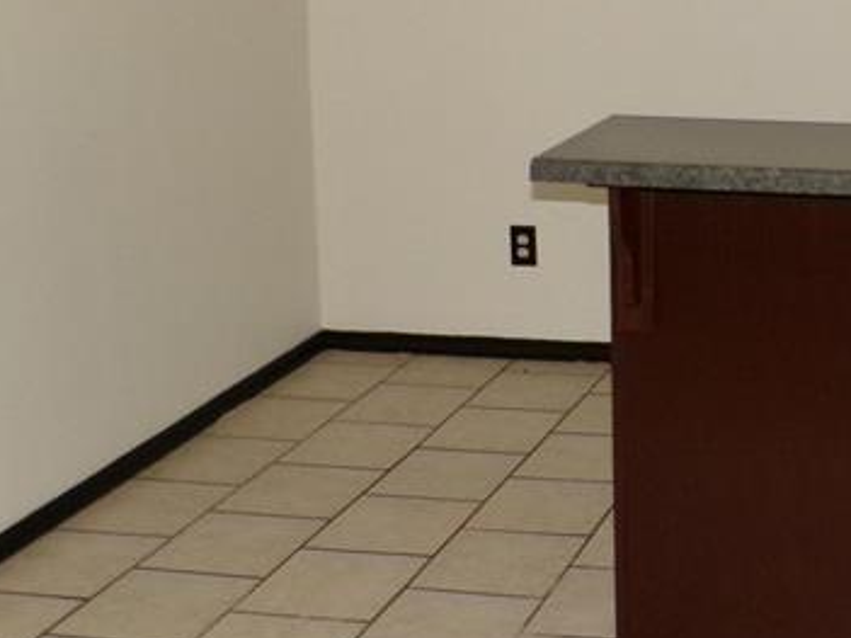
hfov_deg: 25.9
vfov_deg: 20.7
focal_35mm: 70
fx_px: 1720
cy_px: 90
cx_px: 912
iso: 400
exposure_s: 1/17
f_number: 3
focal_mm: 4.3
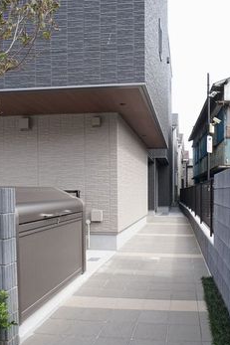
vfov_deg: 50.5
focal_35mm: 38
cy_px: 202
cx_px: 161
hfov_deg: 34.5
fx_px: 365
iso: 100
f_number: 6.3
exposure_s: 1/80
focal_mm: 16
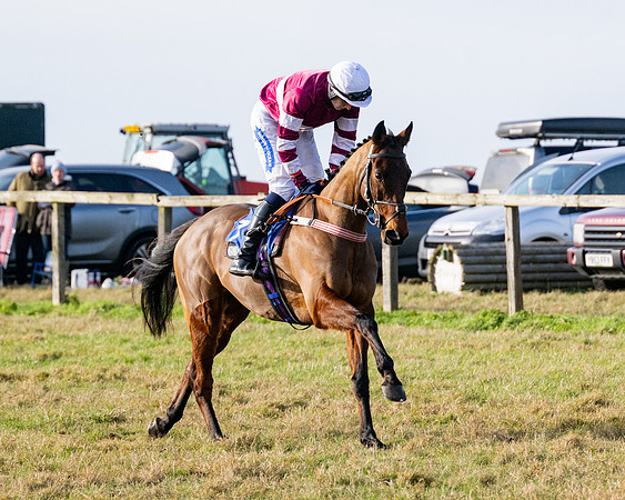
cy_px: 269
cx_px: 360
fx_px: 5763
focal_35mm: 312
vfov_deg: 5.0
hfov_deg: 6.2
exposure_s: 1/4000
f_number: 4
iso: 400
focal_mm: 140
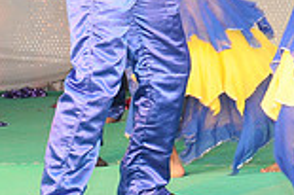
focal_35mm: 224
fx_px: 1827
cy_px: -54
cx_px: 121
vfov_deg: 6.1
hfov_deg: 9.2
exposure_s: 1/125
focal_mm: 40
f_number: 7.1
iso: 640
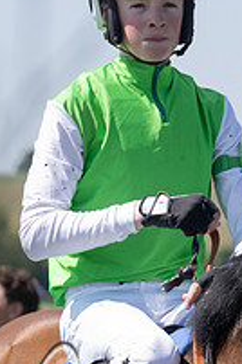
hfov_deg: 3.8
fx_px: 3592
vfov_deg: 5.8
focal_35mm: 355
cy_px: 329
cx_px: 430
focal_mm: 98
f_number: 5
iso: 400
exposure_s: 1/1600
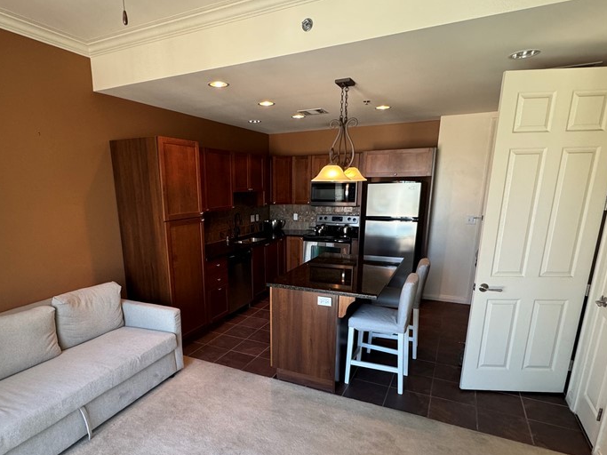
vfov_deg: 62.6
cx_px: 261
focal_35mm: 21
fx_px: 368
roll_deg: +0.7
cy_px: 283
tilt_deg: -14.1
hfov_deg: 78.6
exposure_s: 1/60
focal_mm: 2.22
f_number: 2.2
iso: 200
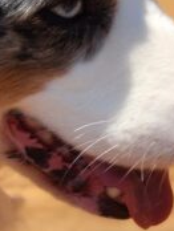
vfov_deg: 14.2
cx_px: -244
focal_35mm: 135
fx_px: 903
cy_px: 271
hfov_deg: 9.7
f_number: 1.8
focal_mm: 5.4
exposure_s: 1/1429
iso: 20
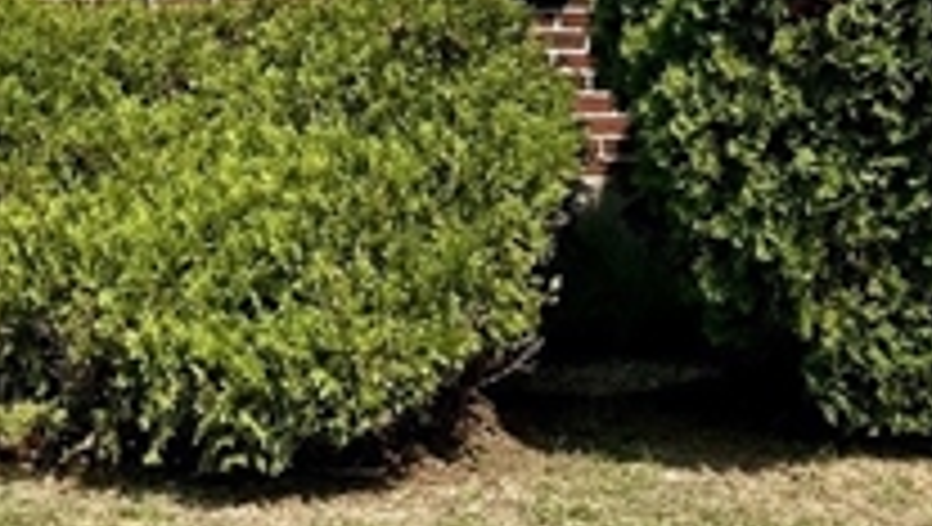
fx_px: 2598
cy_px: -202
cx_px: 333
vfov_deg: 11.2
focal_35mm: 105
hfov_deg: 20.3
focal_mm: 5.7
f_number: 1.5
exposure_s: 1/5076
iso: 50
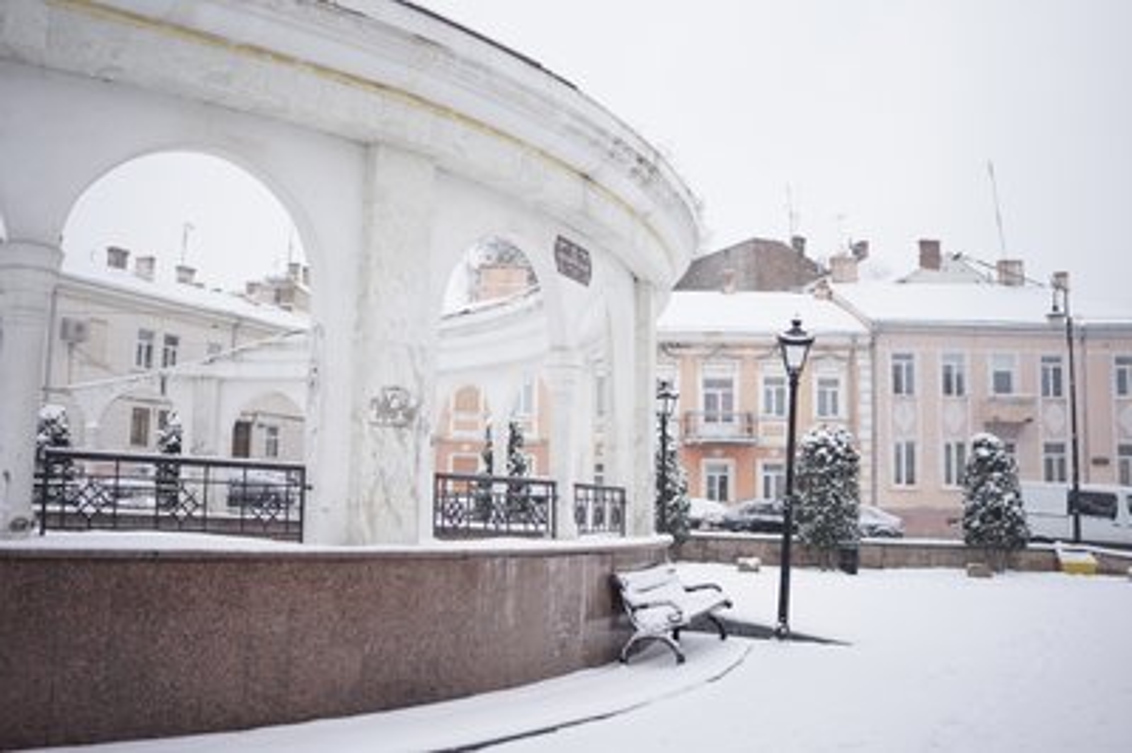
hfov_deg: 54.5
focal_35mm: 35
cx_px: 566
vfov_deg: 37.8
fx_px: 1100
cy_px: 376
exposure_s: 1/2000
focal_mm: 35
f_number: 1.4
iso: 160
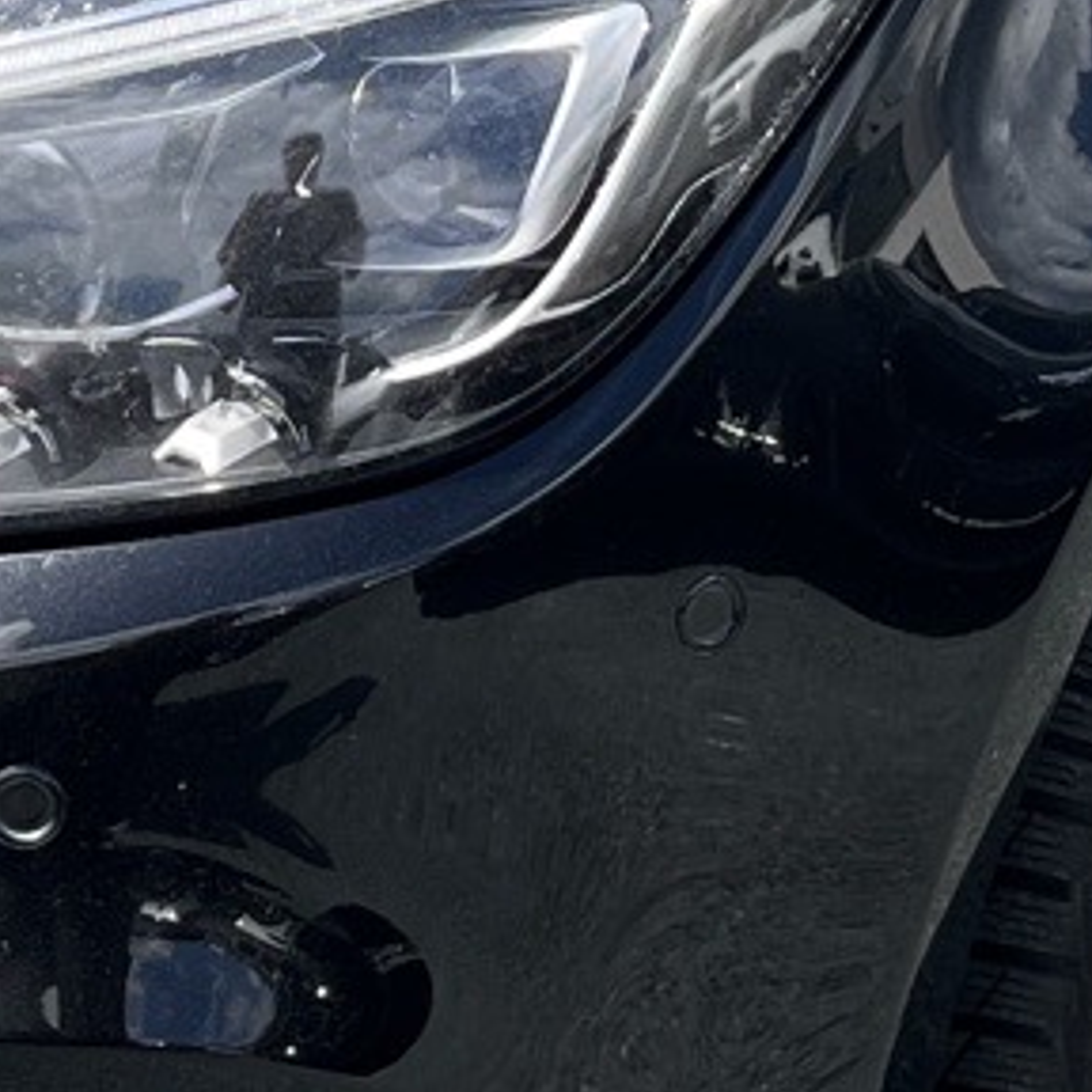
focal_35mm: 153
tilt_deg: -20.3
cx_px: 421
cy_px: -148
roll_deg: -0.5
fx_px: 5461
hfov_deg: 11.4
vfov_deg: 11.2
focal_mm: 5.1
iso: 50
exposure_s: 1/1623
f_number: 1.6
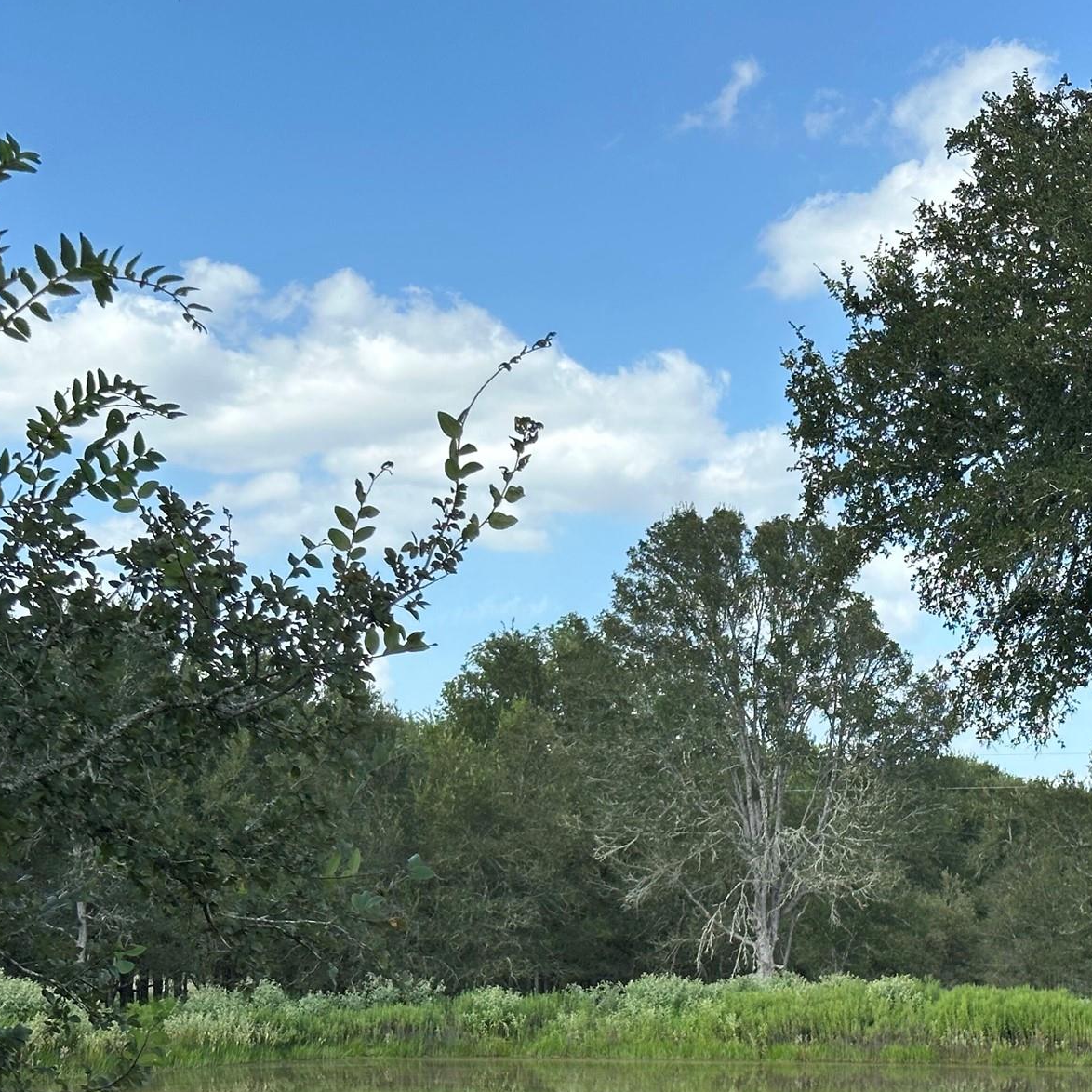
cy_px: 680
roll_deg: +0.5
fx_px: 2641
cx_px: 880
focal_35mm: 74
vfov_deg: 23.3
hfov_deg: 23.0
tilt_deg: +4.6
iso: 64
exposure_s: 1/1815
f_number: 1.78
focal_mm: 6.86
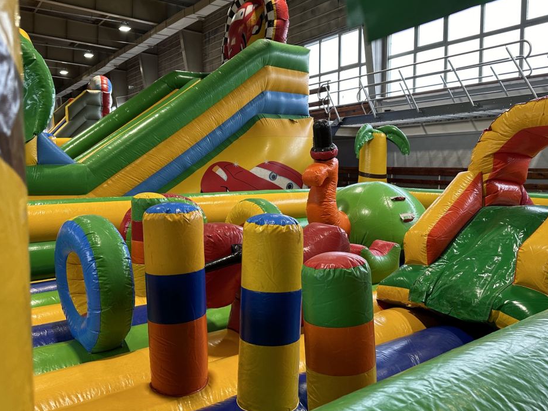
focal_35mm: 31
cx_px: 295
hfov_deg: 58.3
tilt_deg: -3.8
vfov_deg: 45.4
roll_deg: +0.8
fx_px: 491
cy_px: 198
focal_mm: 6.86
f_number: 1.78
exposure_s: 1/121
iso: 125
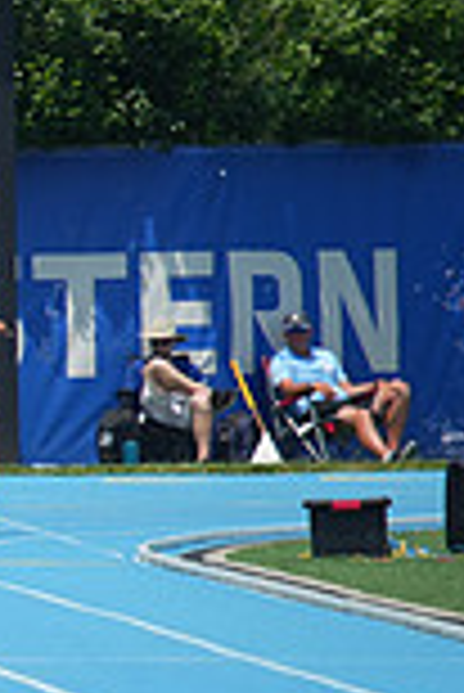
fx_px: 22529
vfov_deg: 1.8
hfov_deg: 1.2
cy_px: 425
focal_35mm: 1168
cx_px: -811
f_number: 5.6
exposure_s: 1/2500
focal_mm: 310
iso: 400
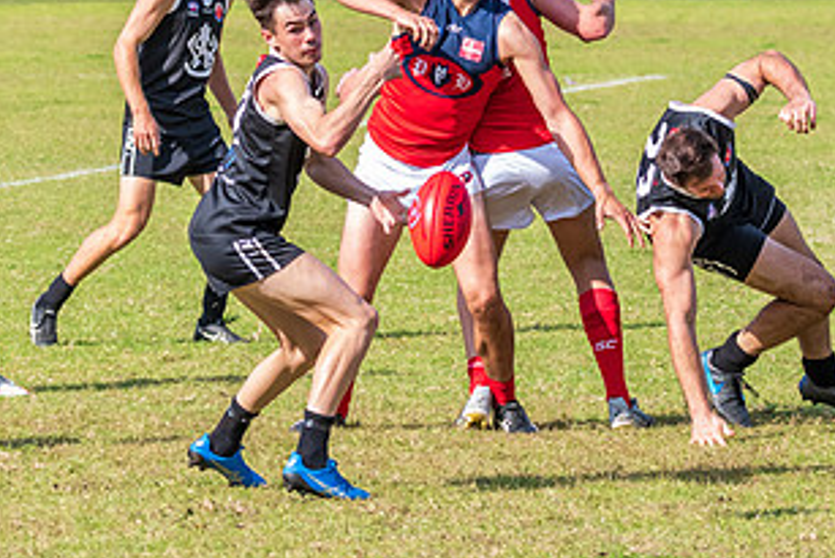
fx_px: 10117
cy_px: 15
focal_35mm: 436
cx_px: 721
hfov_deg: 4.7
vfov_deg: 3.2
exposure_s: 1/1600
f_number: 8
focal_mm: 150
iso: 800
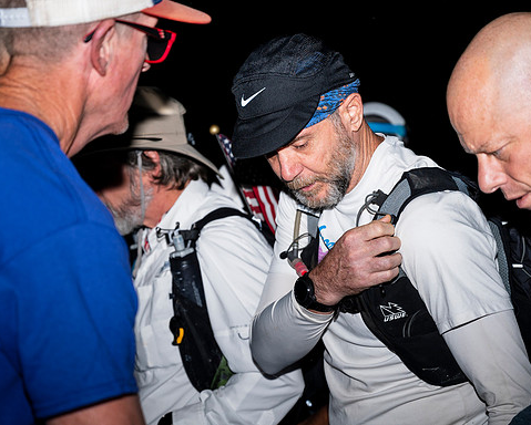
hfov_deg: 23.3
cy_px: 212
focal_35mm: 82
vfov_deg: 18.7
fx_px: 1290
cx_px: 246
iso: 320
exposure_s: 1/200
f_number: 4
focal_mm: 70
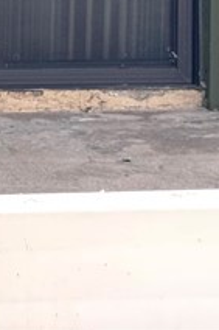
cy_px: -260
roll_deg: -1.0
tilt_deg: -5.5
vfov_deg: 8.2
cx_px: -290
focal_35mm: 241
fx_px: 2203
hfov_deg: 5.5
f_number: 1.78
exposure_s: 1/366
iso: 64
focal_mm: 6.76
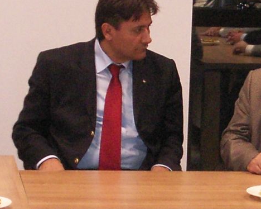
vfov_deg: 8.0
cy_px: 155
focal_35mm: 193
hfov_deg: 9.9
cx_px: 277
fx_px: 1490
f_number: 3.5
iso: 160
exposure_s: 1/40
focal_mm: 7.7
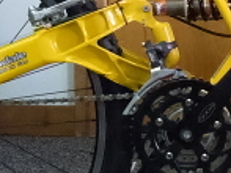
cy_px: 31
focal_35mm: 144
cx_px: 256
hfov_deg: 13.4
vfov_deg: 10.3
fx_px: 960
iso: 800
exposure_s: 1/30
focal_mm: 5.9
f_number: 4
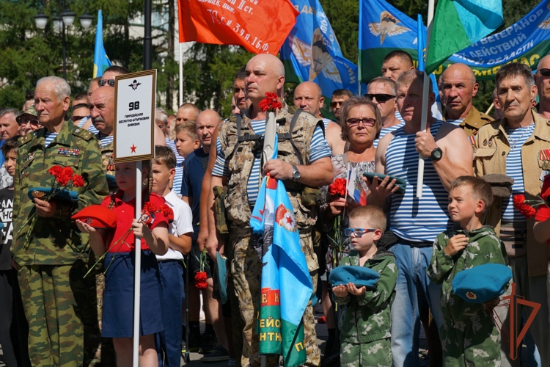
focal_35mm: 90
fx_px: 1375
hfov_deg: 22.6
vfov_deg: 15.2
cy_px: 184
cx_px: 275
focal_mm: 60
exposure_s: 1/1000
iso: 100
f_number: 5.6
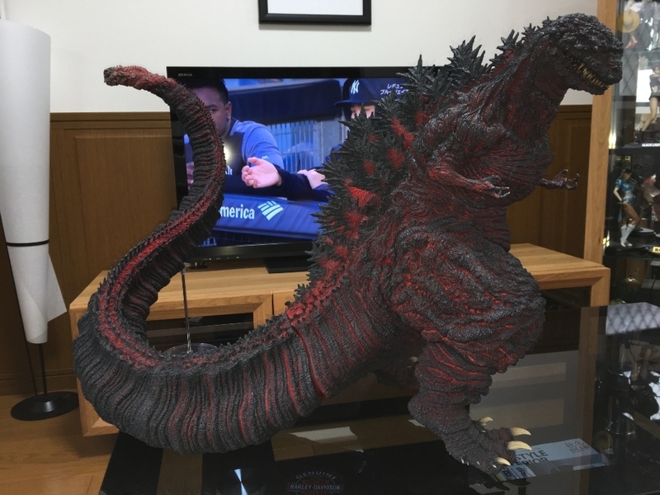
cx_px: 330
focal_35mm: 29
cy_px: 248
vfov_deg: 48.2
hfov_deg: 61.7
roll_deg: +1.8
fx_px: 553
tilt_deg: -9.6
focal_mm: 4.15
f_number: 2.2
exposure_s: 1/30
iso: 40
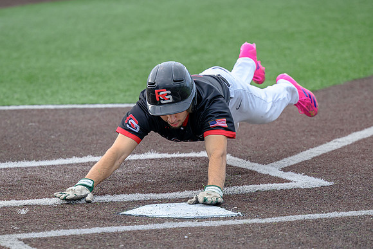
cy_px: 170
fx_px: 2341
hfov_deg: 9.1
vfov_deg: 6.1
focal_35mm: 226
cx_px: 165
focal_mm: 130
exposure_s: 1/2000
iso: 900
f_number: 2.8
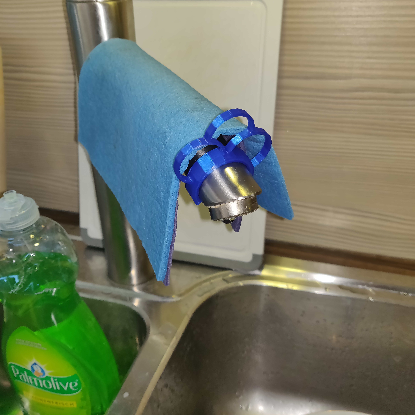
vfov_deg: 54.0
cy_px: 209
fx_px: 407
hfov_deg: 54.0
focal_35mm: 30
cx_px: 200
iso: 200
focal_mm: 4.25
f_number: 1.7
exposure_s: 1/100
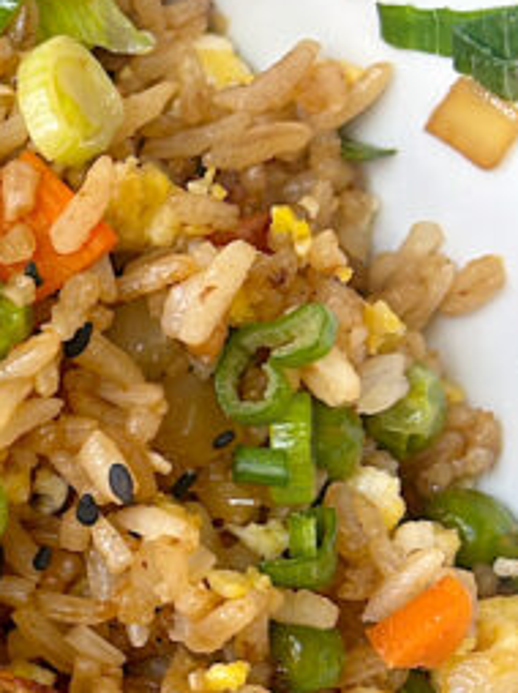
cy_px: 682
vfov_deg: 18.3
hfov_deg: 12.8
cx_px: -401
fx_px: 2099
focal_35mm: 105
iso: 80
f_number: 1.5
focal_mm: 5.7
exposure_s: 1/120
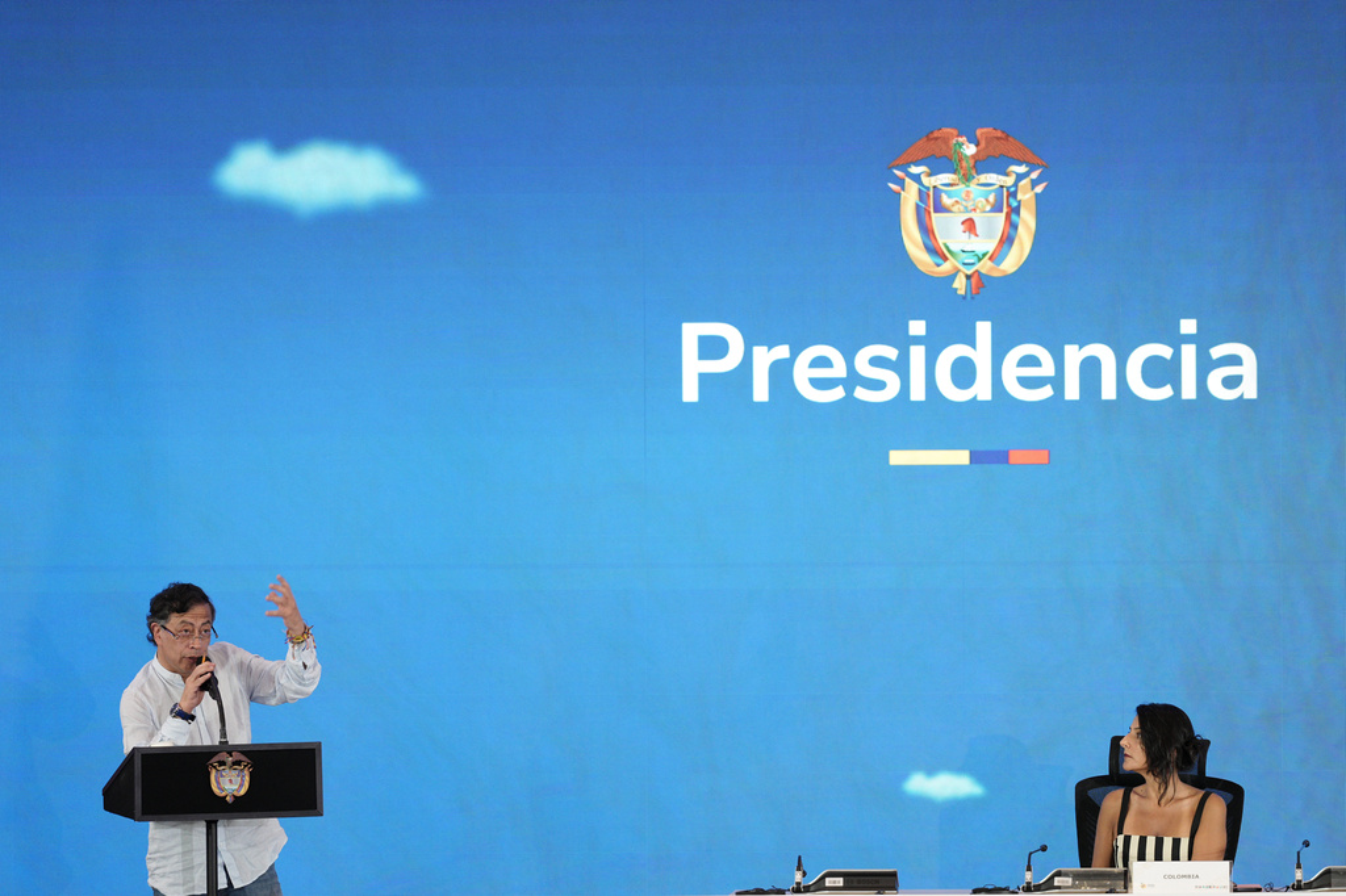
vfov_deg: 4.6
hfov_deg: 6.9
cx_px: 673
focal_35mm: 300
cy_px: 448
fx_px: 11212
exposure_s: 1/60
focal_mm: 300
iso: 1000
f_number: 2.8
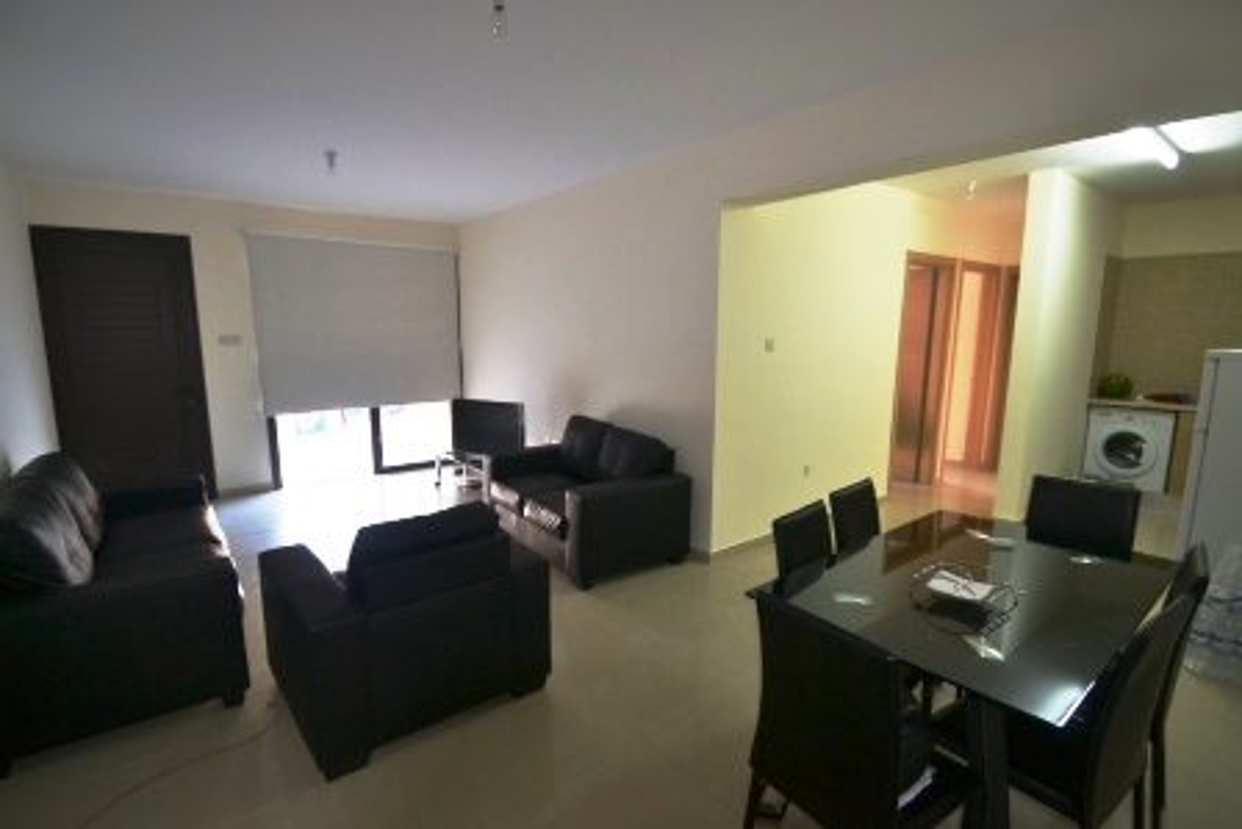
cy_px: 414
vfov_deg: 72.1
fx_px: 569
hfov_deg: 95.0
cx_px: 621
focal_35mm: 16
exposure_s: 1/60
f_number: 3.5
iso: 500
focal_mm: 11
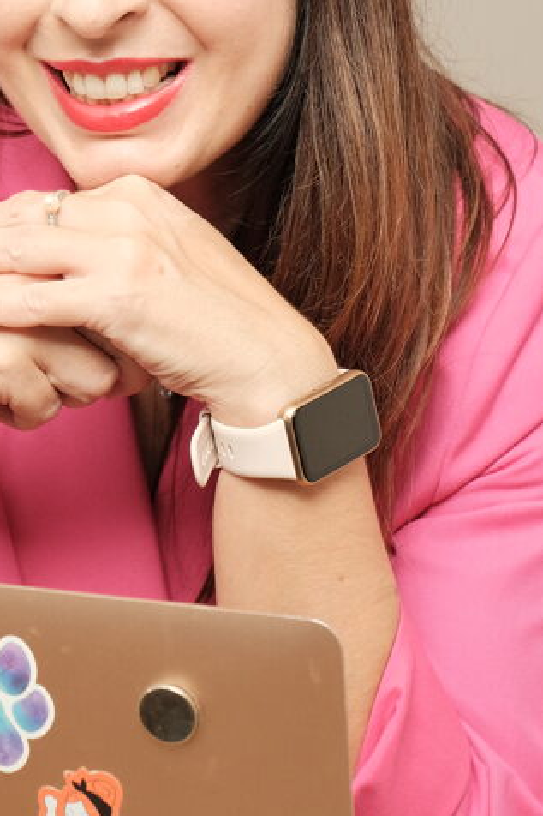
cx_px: 103
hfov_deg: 12.5
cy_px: 149
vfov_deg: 18.6
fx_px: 2468
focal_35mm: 109
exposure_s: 1/100
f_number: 5.2
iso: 800
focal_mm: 36.3
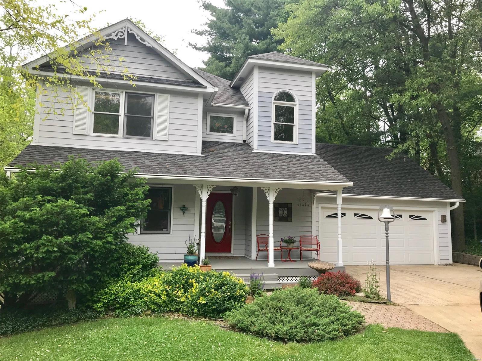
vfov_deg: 49.7
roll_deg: -1.2
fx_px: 390
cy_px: 180
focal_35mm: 28
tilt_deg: +7.5
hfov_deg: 63.4
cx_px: 241
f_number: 1.8
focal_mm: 3.99
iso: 20
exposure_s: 1/310
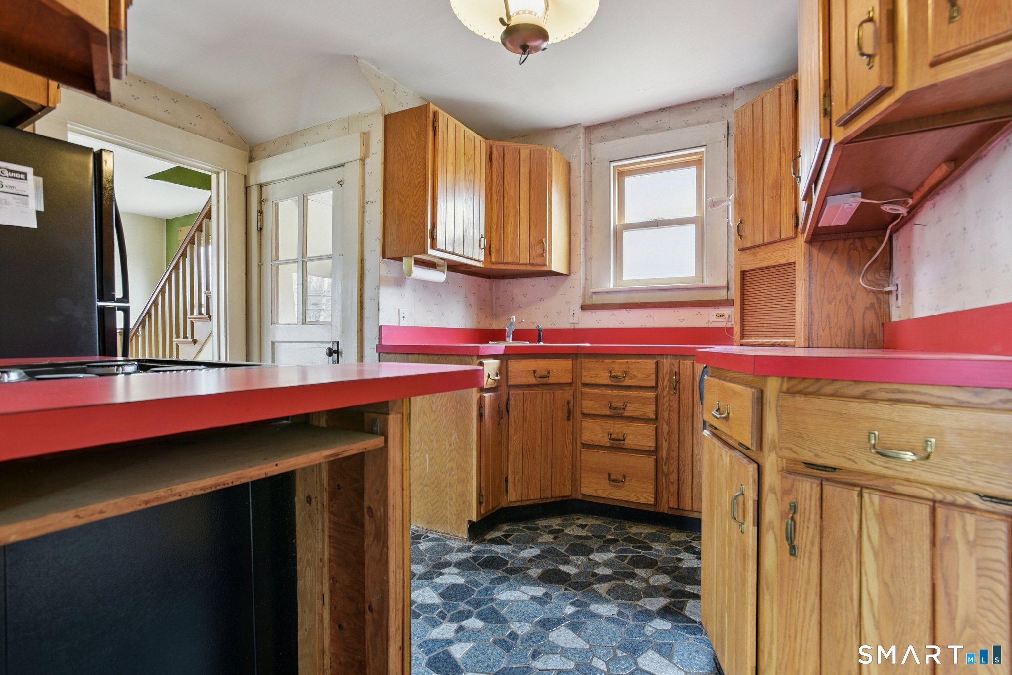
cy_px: 338
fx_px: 478
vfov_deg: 70.4
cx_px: 506
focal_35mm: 17
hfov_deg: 93.3
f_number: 11
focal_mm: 17
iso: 400
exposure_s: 1/2
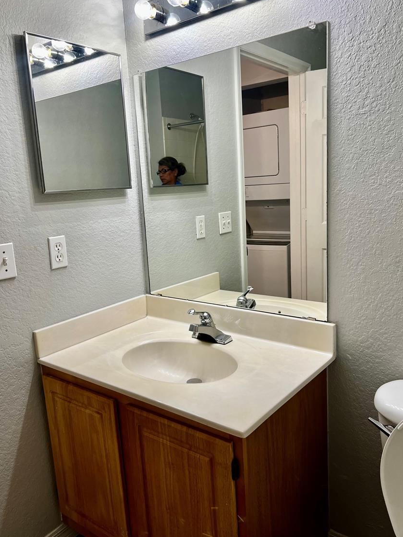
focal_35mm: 28
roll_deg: +3.9
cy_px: 269
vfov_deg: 63.4
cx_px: 201
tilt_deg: -10.4
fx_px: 434
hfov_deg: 49.8
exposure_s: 1/120
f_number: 1.5
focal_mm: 5.7
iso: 80
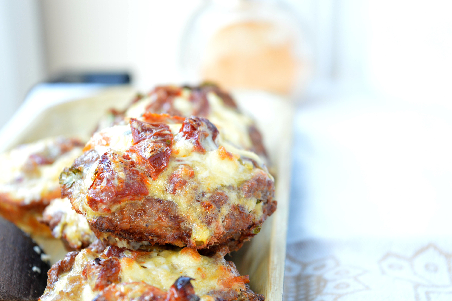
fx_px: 1035
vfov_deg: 16.5
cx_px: 226
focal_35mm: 82
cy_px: 150
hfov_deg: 24.6
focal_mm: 55
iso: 100
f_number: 5.6
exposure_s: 1/15
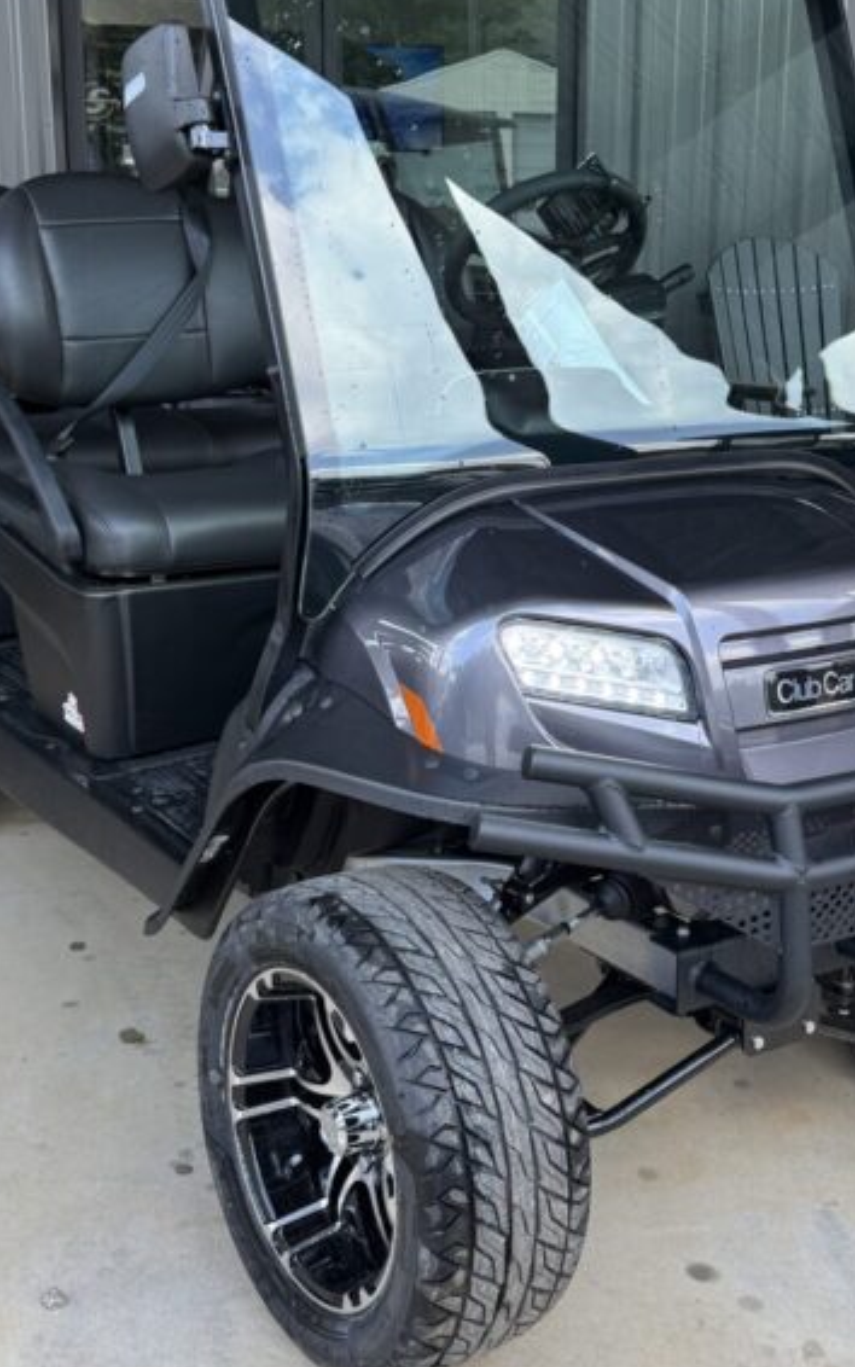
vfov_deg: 43.5
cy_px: 633
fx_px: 1714
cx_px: 483
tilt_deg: -13.1
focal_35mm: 46
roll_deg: -1.8
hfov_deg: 28.0
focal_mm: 6.76
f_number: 1.78
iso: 80
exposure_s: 1/376
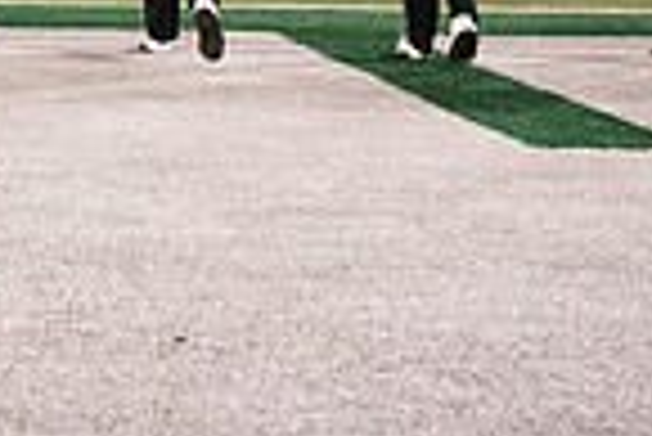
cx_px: -198
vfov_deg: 12.8
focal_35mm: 96
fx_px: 1740
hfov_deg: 19.5
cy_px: -375
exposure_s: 1/800
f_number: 3.2
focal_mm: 24
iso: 4000
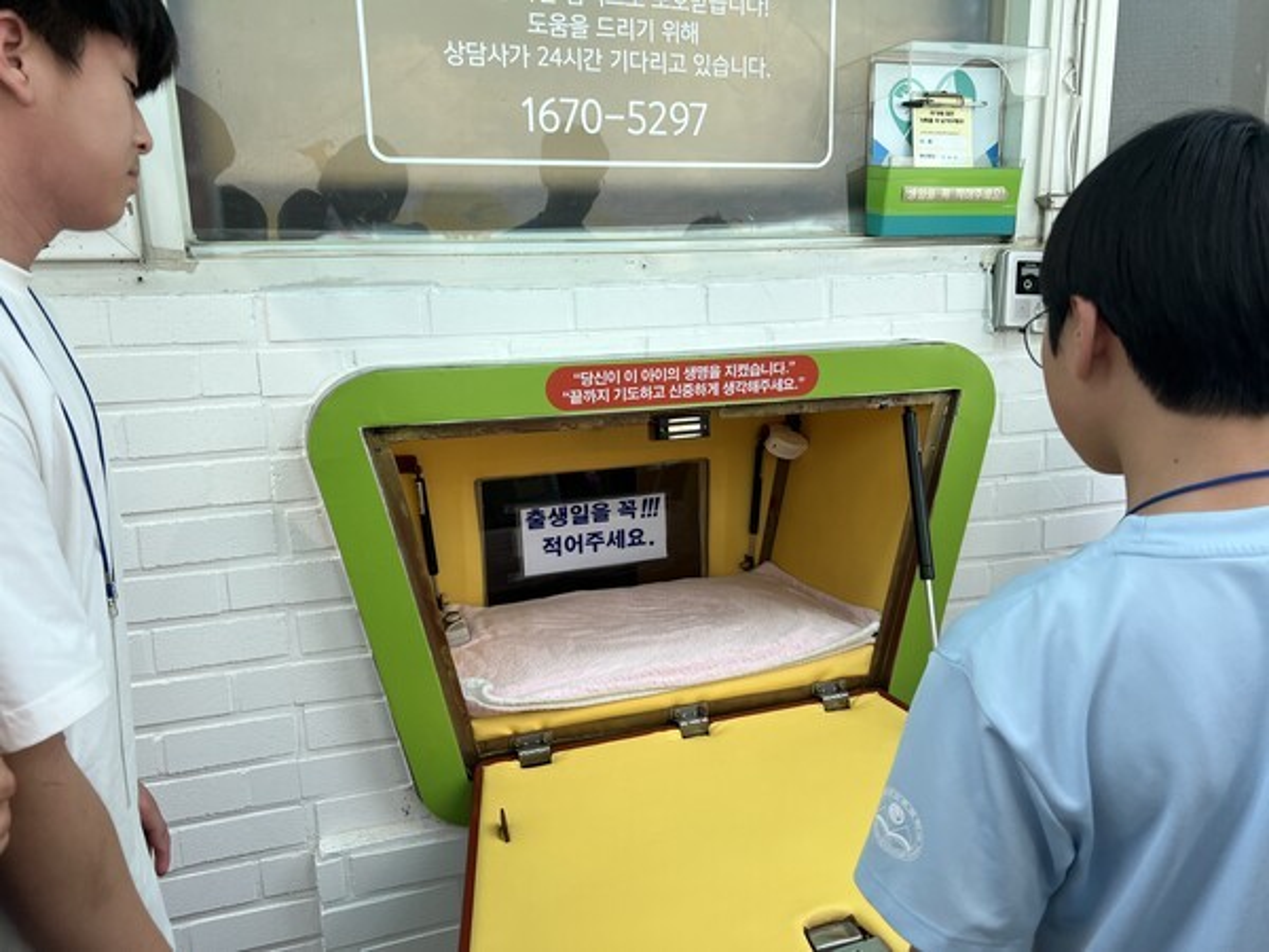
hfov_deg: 67.3
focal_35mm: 26
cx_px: 634
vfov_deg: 53.1
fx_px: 953
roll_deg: +1.5
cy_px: 476
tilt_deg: -12.0
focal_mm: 5.7
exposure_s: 1/924
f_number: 1.5
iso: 50
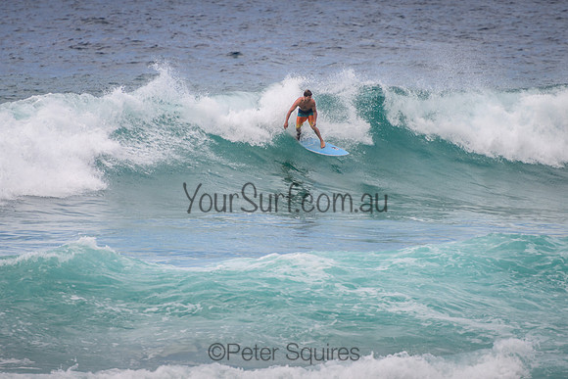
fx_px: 8669
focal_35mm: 549
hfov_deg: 3.8
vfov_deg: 2.5
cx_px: 316
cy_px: 142
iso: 250
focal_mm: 400
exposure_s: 1/2000
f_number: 5.6
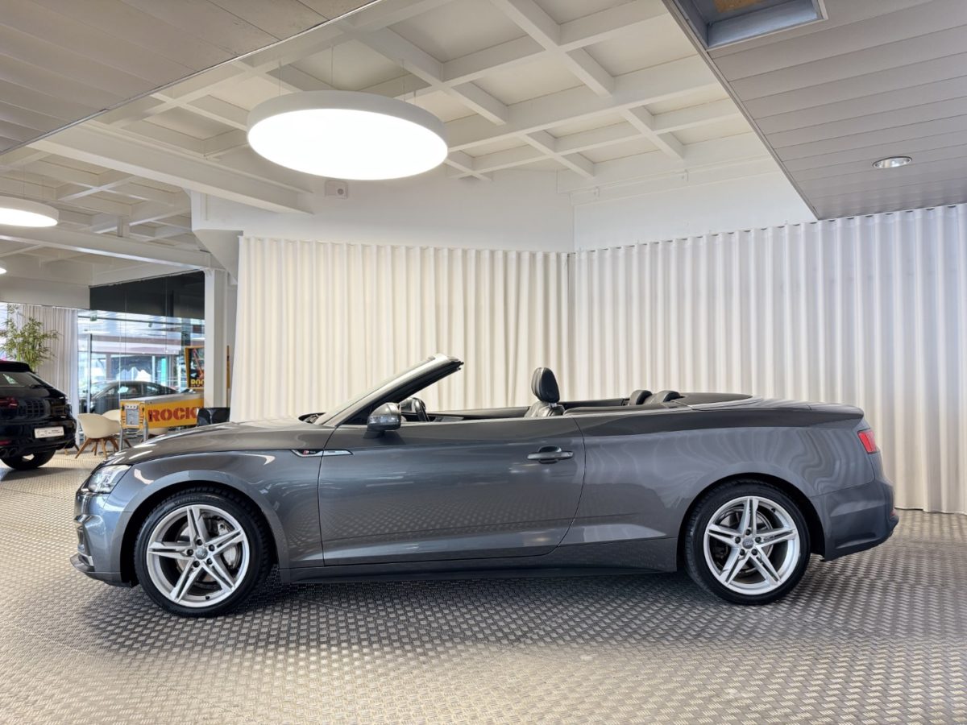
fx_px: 670
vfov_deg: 56.8
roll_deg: +0.6
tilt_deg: +2.0
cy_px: 362
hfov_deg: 71.6
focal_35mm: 24
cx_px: 484
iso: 125
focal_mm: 6.76
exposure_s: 1/50
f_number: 1.78
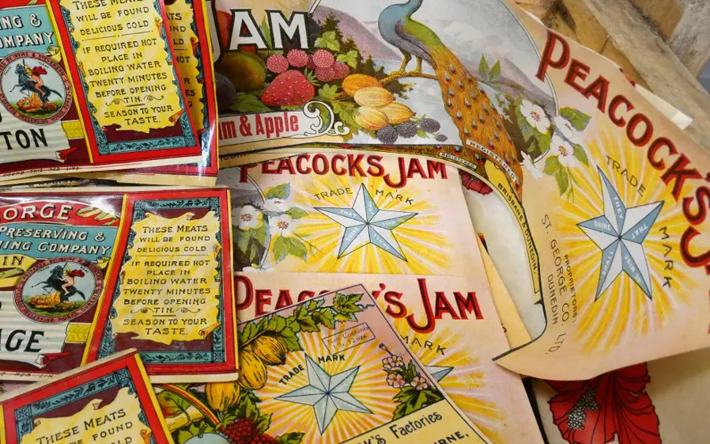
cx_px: 310
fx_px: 561
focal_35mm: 29
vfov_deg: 43.0
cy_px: 193
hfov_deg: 64.4
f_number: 5.6
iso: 3200
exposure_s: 1/80
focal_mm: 12
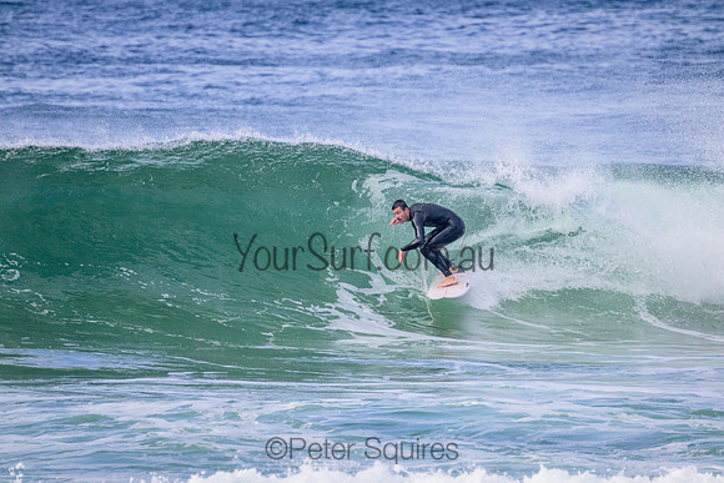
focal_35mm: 800
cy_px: 242
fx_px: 16092
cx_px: 362
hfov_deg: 2.6
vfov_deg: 1.7
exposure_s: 1/2000
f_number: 11
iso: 2800
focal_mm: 800
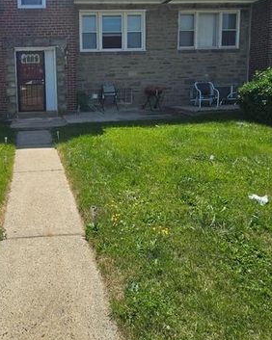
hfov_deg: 54.5
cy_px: 117
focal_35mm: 24
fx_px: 242
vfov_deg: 68.6
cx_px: 52
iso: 50
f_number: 2.2
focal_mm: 2.2
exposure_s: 1/3502
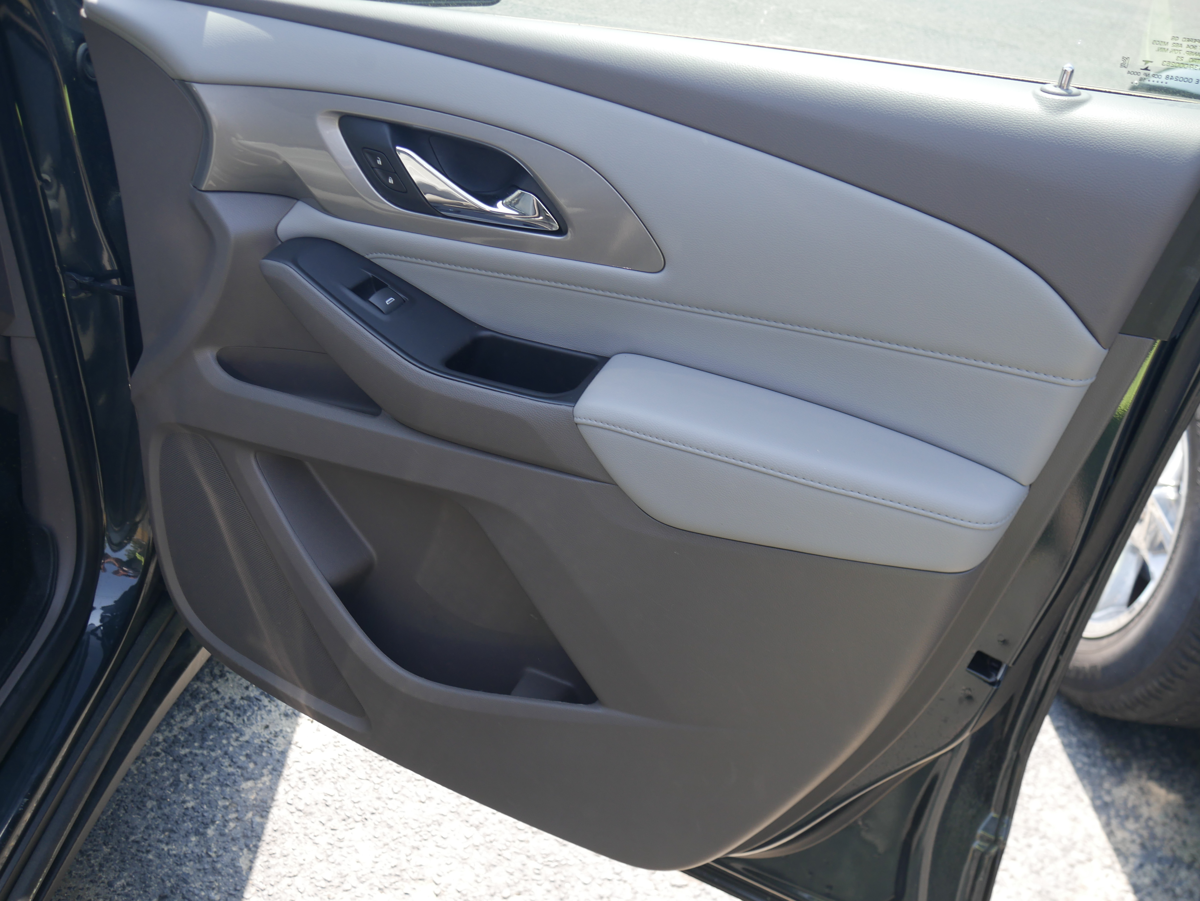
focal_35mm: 32
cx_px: 600
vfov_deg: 44.2
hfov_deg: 56.8
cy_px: 450
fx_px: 1110
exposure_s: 1/160
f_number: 4.5
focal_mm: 16
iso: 200
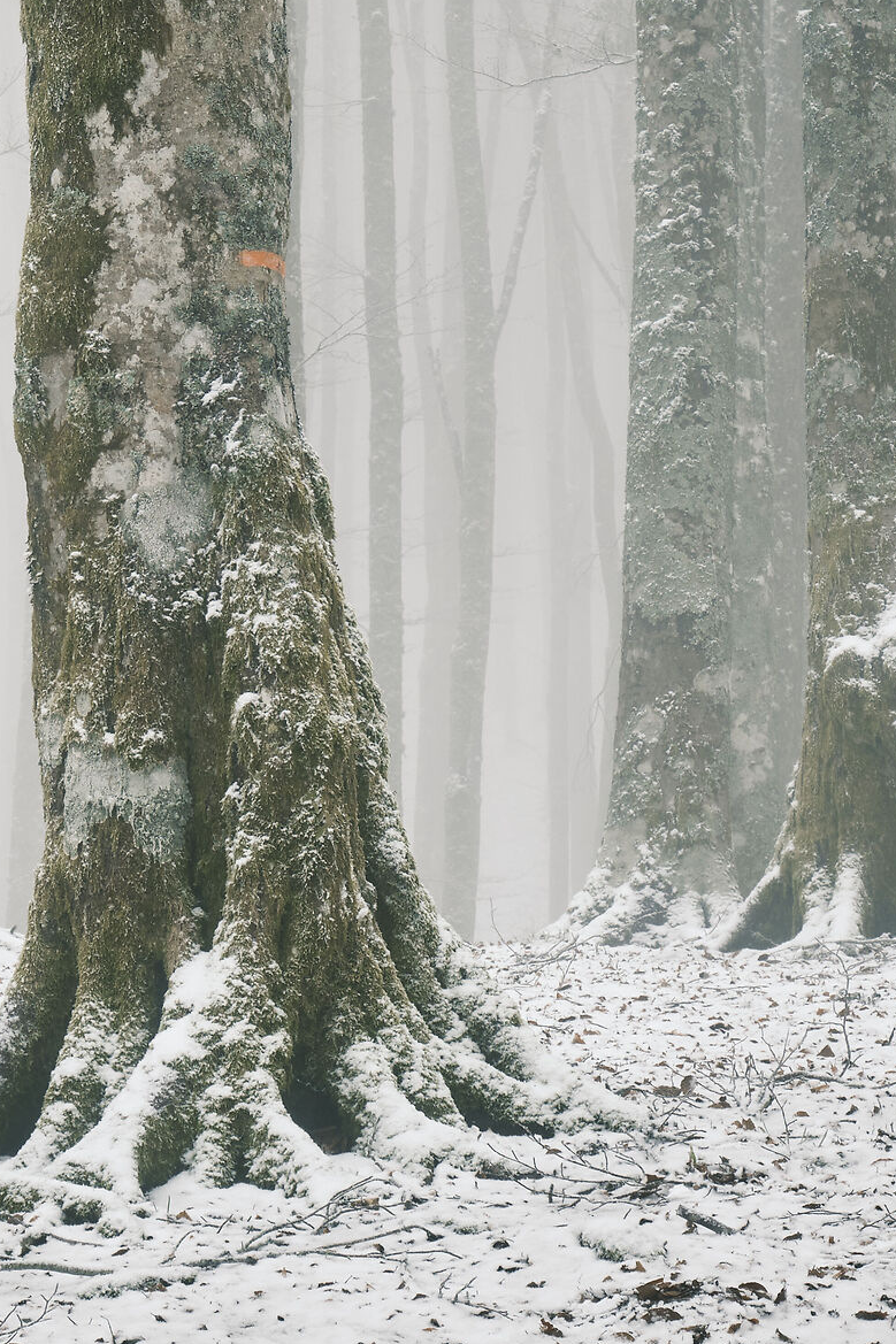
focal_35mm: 115
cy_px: 509
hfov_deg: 11.9
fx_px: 4294
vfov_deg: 17.8
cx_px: 167
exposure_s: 1/10
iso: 160
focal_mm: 37.4
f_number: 11
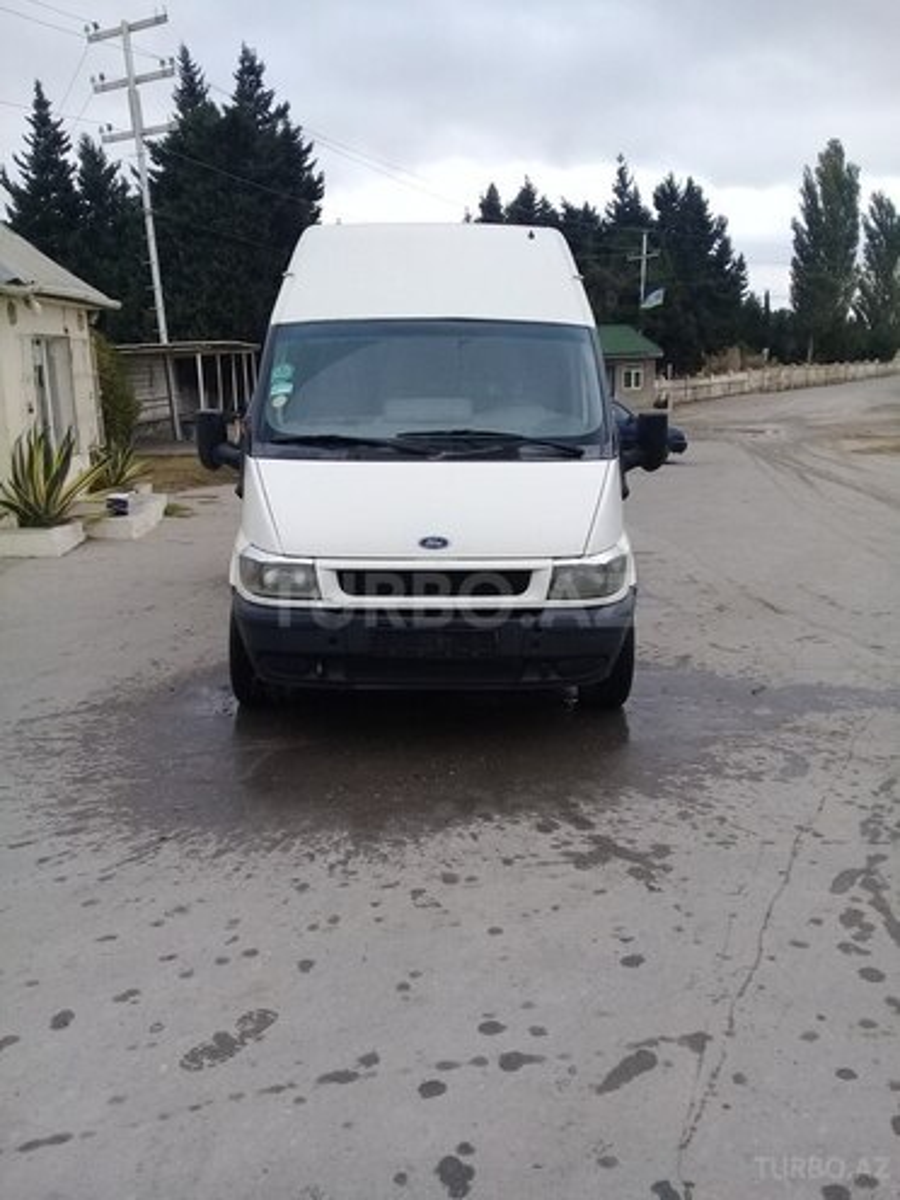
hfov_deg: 45.4
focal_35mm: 31
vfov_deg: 58.4
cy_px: 600
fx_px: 1075
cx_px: 450
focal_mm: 3.3
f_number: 2.2
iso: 50
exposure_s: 1/173
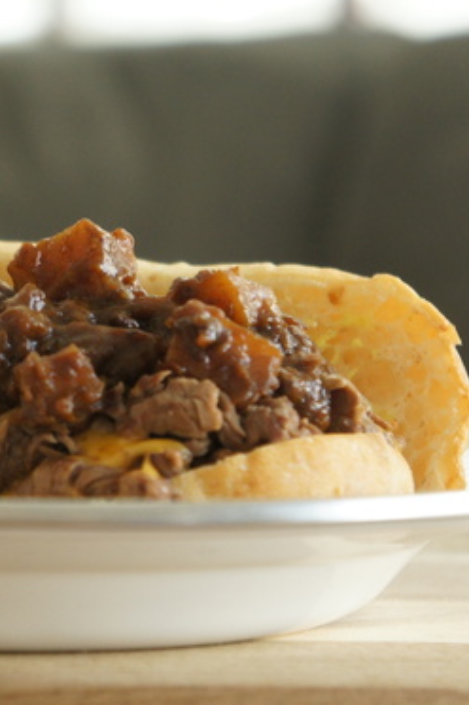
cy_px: 322
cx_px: -100
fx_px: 2817
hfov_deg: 9.4
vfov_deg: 14.3
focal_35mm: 144
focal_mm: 55
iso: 800
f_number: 5.6
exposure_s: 1/20
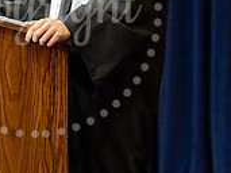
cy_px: 9
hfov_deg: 4.0
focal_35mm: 493
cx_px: 35
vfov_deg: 3.0
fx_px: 3288
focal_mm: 195
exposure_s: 1/640
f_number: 3.2
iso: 20000
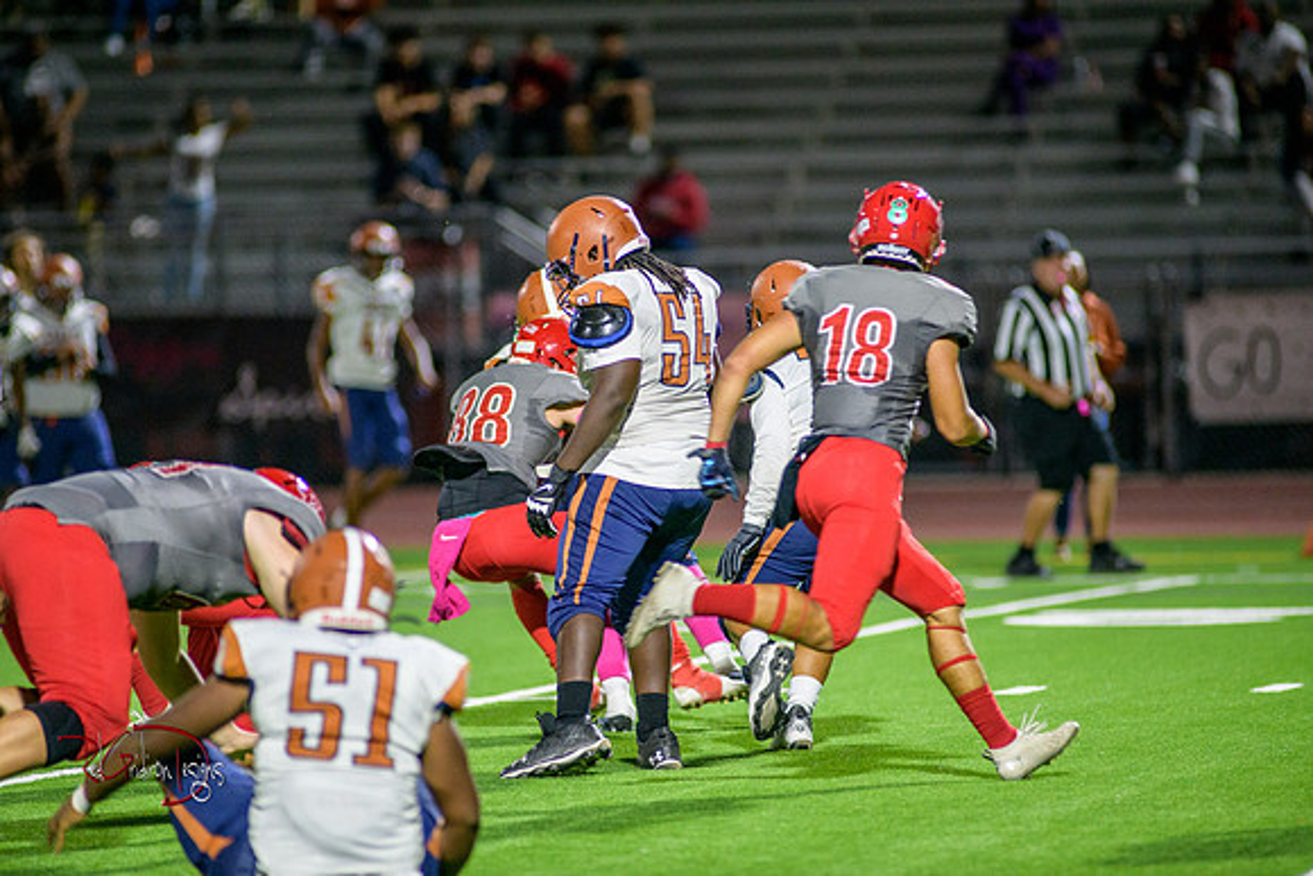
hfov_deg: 6.9
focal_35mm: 300
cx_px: 656
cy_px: 438
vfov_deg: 4.6
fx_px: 10944
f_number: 2.8
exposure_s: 1/500
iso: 2000
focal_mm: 300
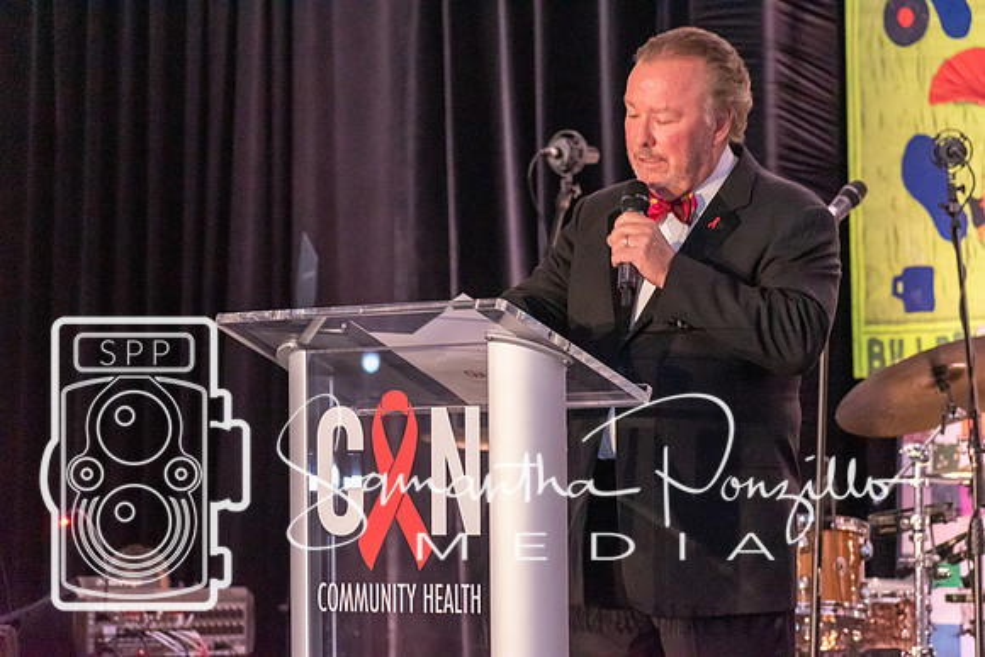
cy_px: 328
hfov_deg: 10.5
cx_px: 492
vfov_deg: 7.0
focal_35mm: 195
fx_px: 5336
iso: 6400
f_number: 4.8
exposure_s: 1/60
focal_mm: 130
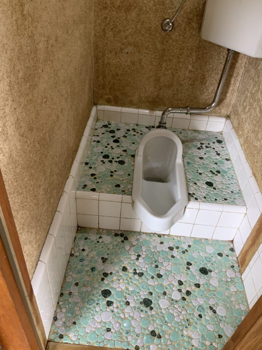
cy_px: 175
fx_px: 293
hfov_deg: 48.2
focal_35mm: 29
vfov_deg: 61.7
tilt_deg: -39.6
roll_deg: -4.2
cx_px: 131
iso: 250
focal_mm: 3
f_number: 1.8
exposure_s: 1/60
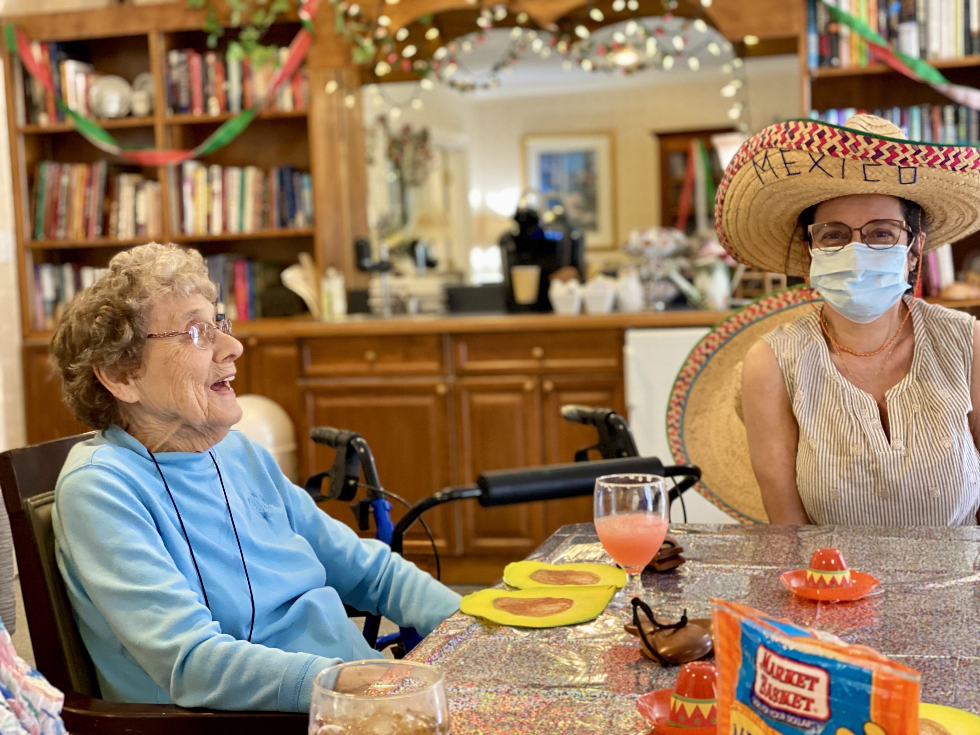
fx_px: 1472
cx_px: 490
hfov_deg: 36.8
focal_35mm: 52
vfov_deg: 28.0
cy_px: 368
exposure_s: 1/40
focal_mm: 6
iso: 200
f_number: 2
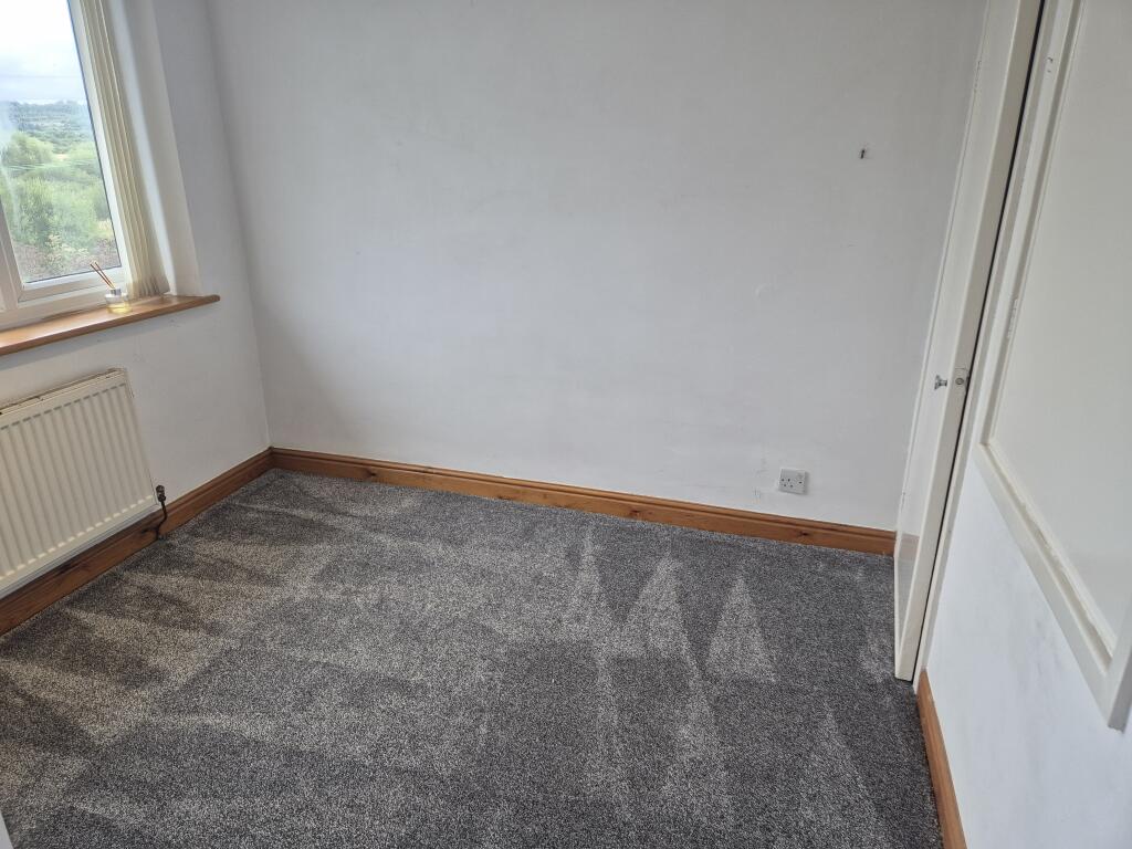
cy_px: 424
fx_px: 752
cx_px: 566
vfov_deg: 58.9
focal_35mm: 23
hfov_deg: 73.9
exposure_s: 1/100
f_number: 1.8
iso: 80
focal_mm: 5.4
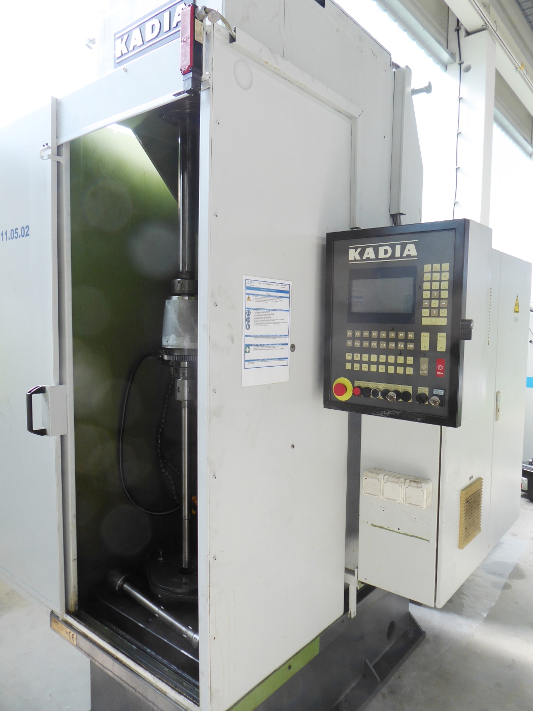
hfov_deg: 56.8
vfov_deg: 71.6
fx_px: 493
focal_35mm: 24
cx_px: 266
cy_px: 356
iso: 80
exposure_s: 1/100
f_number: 3.3
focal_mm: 4.3
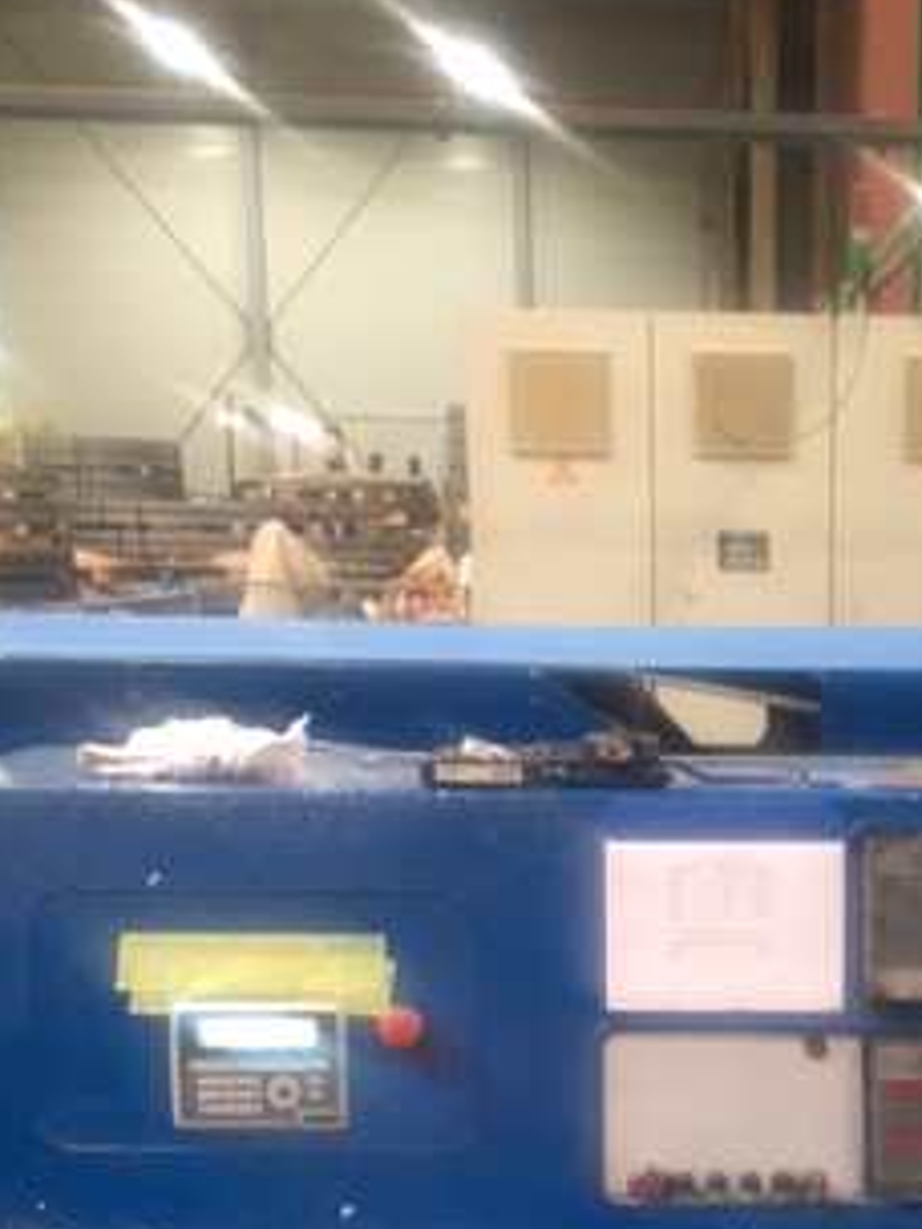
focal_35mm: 61
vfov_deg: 29.9
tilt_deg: -14.6
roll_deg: -1.1
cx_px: 821
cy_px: 1176
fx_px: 2166
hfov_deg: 23.4
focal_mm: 4.15
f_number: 2.2
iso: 50
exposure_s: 1/17
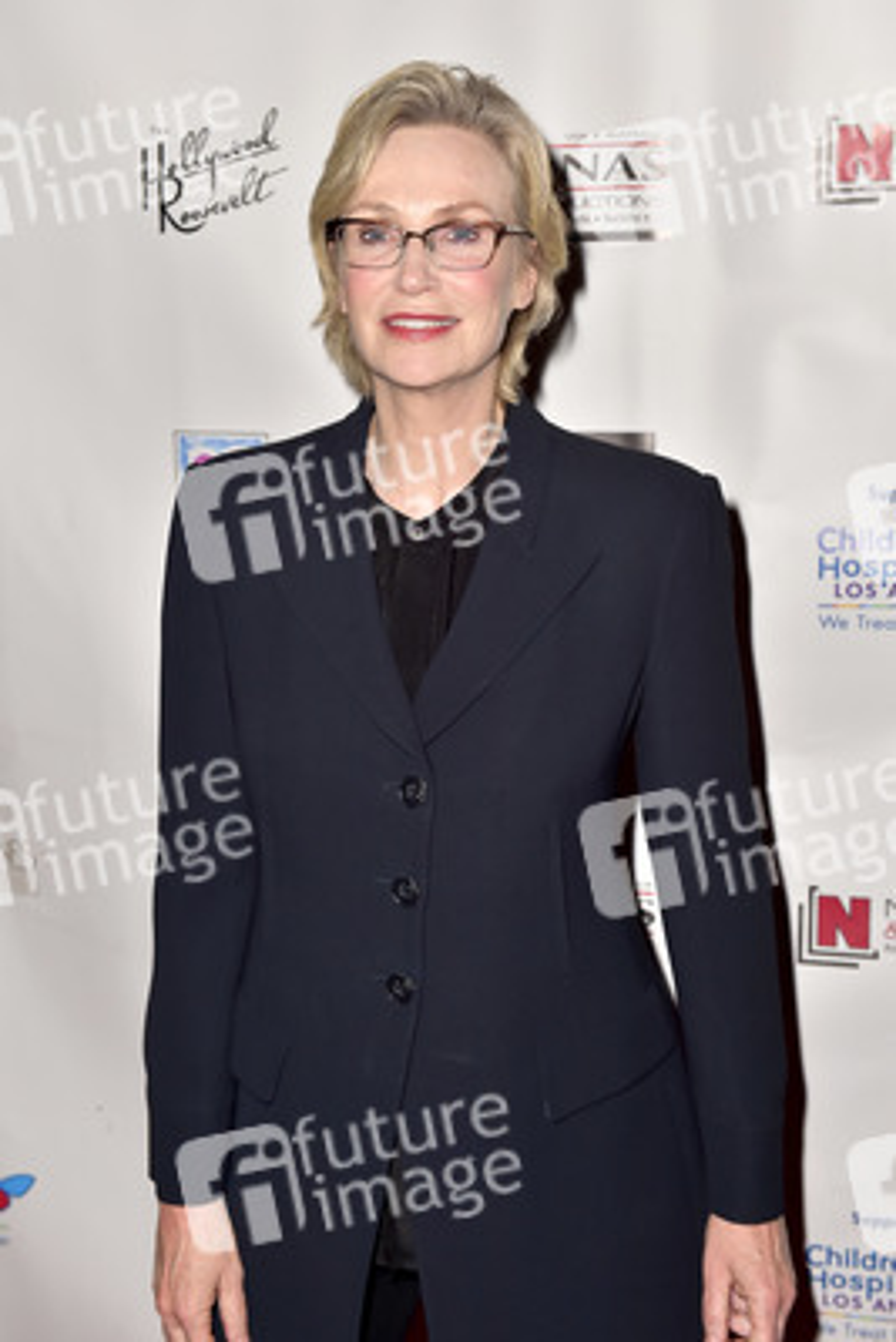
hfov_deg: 26.0
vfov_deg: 38.2
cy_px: 671
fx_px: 1940
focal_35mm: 52
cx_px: 448
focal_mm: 52
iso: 500
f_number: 6.3
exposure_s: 1/320
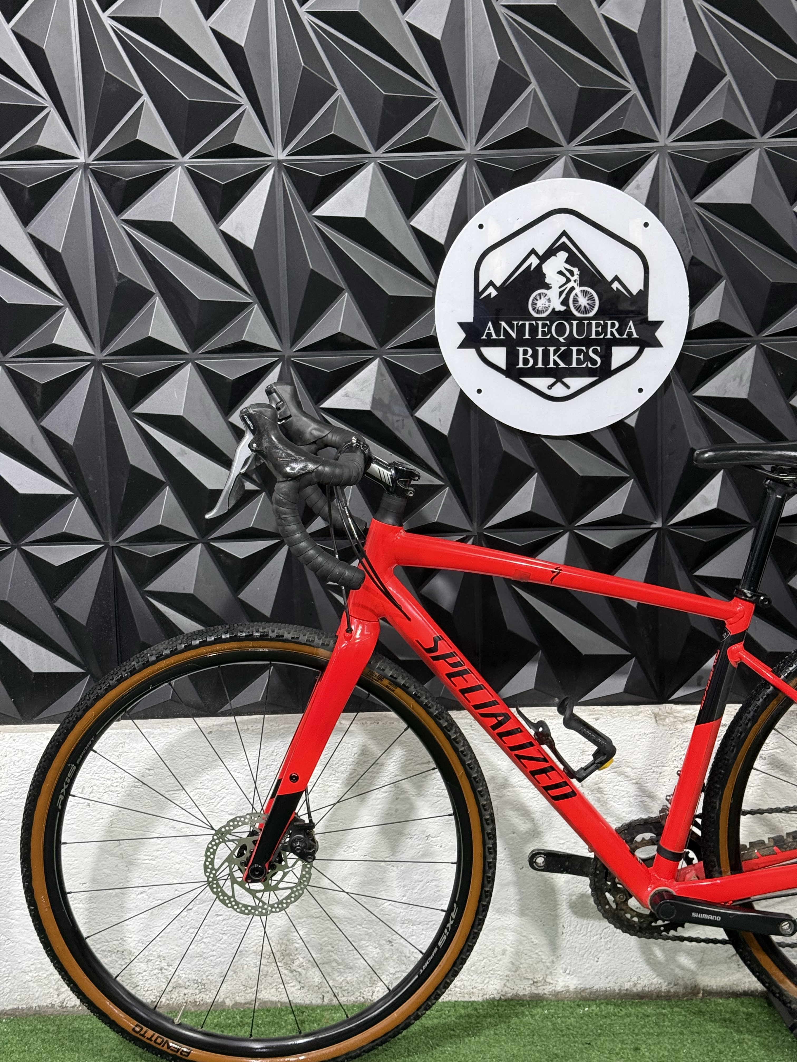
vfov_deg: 39.7
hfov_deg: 30.3
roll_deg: +1.8
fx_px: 1474
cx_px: 398
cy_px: 531
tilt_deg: -9.0
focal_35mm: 48
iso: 160
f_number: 1.78
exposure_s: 1/60
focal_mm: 6.76
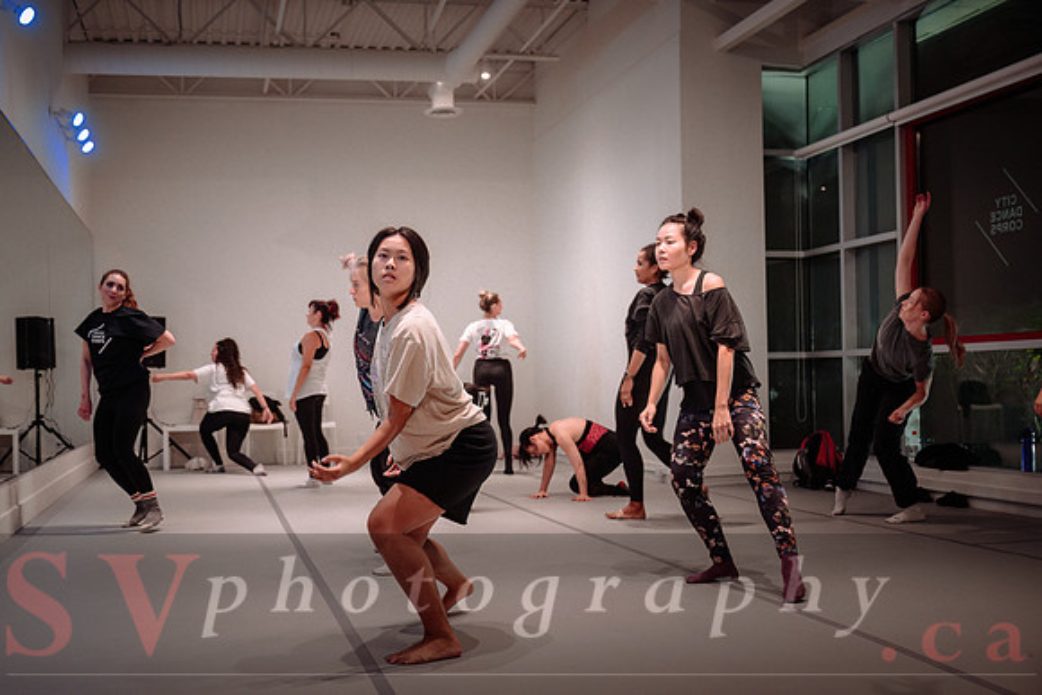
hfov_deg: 46.3
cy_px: 384
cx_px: 466
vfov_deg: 31.9
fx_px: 1216
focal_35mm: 42
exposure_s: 1/160
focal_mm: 38
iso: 1600
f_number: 2.8
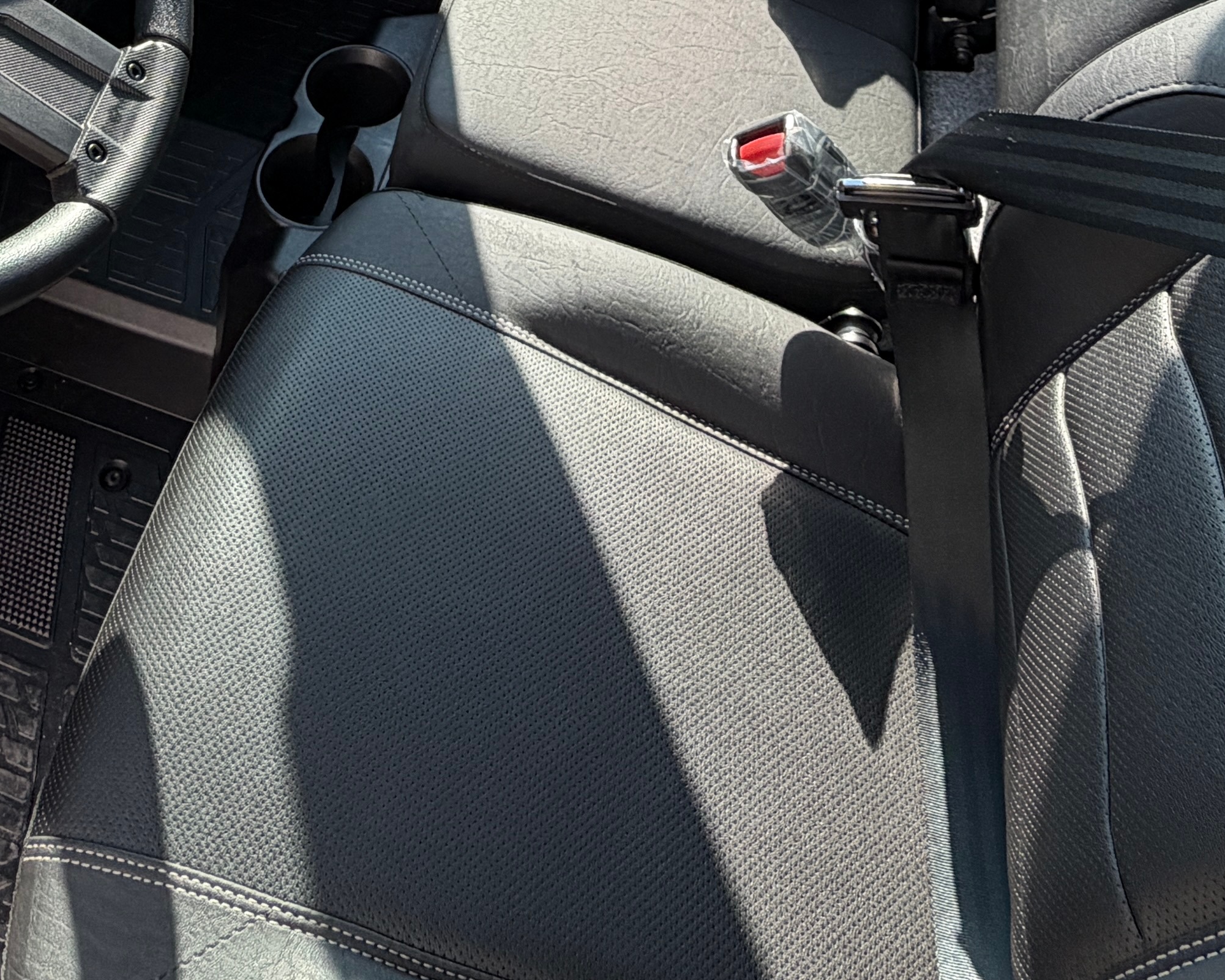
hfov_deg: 45.9
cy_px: -226
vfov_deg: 31.4
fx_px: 1414
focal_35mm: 39
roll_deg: -2.8
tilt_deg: -35.2
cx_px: 376
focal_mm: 2.22
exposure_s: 1/472
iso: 64
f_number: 2.2
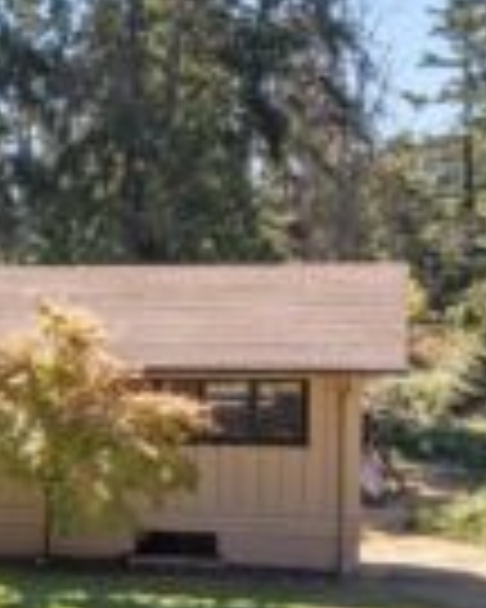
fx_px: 1402
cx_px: -216
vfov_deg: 24.4
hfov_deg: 17.8
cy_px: 342
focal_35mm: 78
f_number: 7.1
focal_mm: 10.26
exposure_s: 1/200
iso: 200
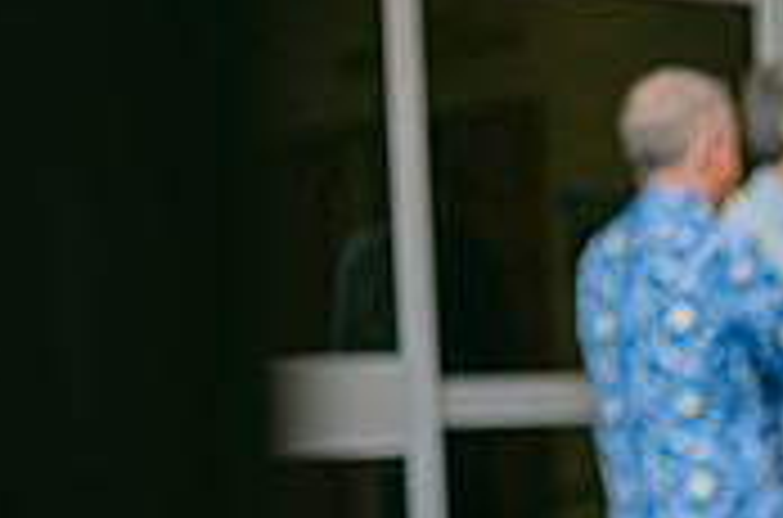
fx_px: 2538
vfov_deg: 11.1
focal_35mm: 117
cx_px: 1161
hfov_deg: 16.1
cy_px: 820
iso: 100
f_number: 1.4
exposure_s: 1/500
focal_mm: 35
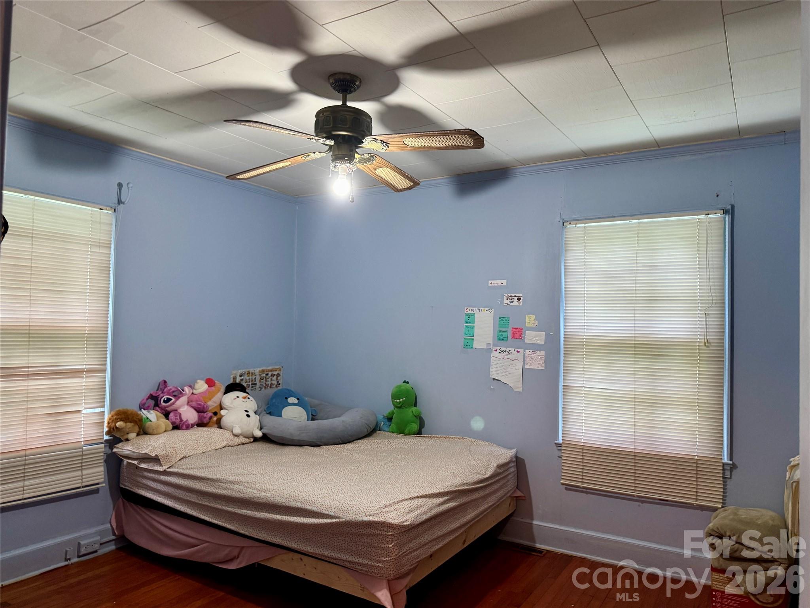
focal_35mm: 24
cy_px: 304
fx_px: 562
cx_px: 405
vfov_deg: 56.8
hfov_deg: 71.6
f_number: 1.78
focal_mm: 6.76
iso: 320
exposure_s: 1/60
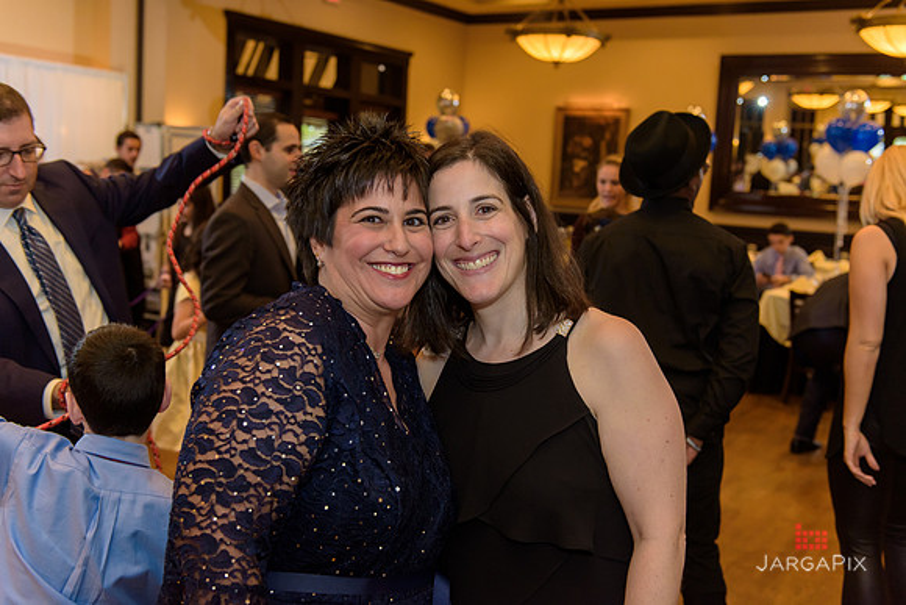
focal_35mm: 38
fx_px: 957
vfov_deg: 35.1
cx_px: 453
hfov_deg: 50.7
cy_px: 302
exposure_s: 1/125
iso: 1250
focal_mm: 38
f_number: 3.2
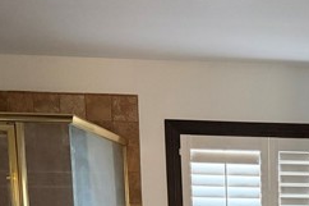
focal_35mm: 66
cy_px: 293
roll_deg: +0.3
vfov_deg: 18.6
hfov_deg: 27.8
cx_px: 343
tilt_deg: -8.7
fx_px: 566
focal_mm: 6.76
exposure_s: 1/60
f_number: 1.78
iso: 800
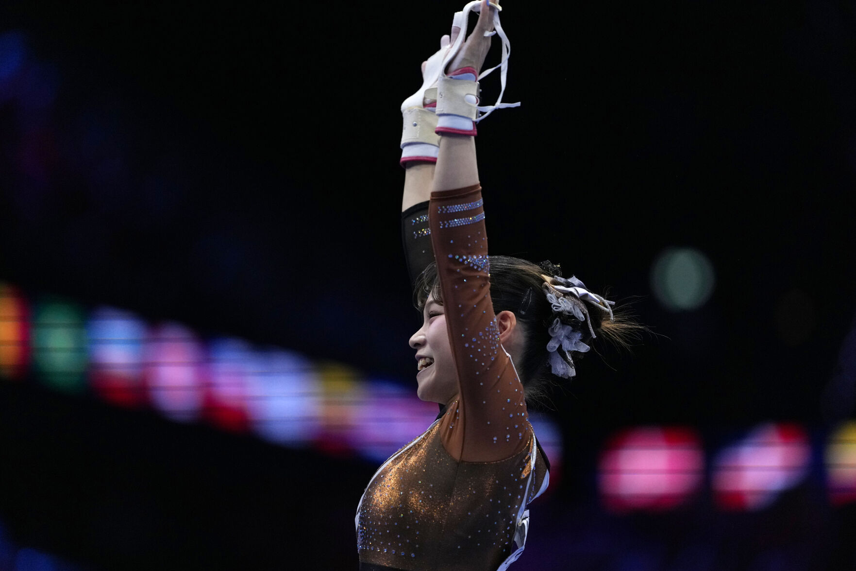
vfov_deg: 4.6
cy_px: 286
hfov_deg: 6.9
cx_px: 428
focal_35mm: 300
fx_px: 7132
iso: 4000
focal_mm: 300
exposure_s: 1/1600
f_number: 2.8
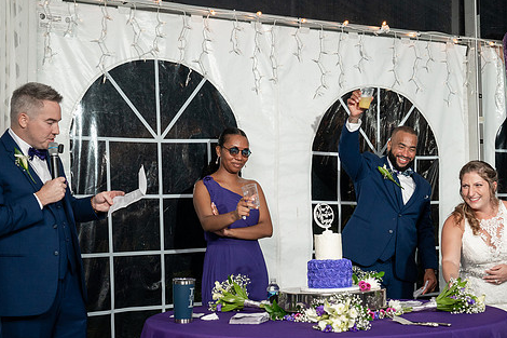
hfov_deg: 33.4
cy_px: 198
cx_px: 275
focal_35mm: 60
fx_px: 845
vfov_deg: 22.6
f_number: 5.6
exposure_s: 1/200
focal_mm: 47
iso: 1600
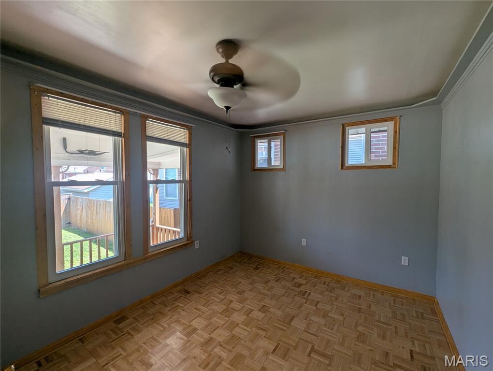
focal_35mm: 13
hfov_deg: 106.1
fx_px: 185
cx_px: 246
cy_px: 186
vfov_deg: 90.1
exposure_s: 1/94.6
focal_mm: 1.95
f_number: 2.2
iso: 41
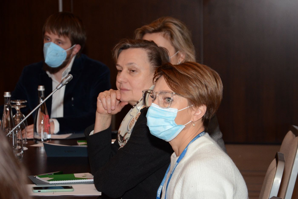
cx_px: 149
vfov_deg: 10.8
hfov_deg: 16.1
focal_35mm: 128
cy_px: 100
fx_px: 1055
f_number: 5.6
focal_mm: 85
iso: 1250
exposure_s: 1/200
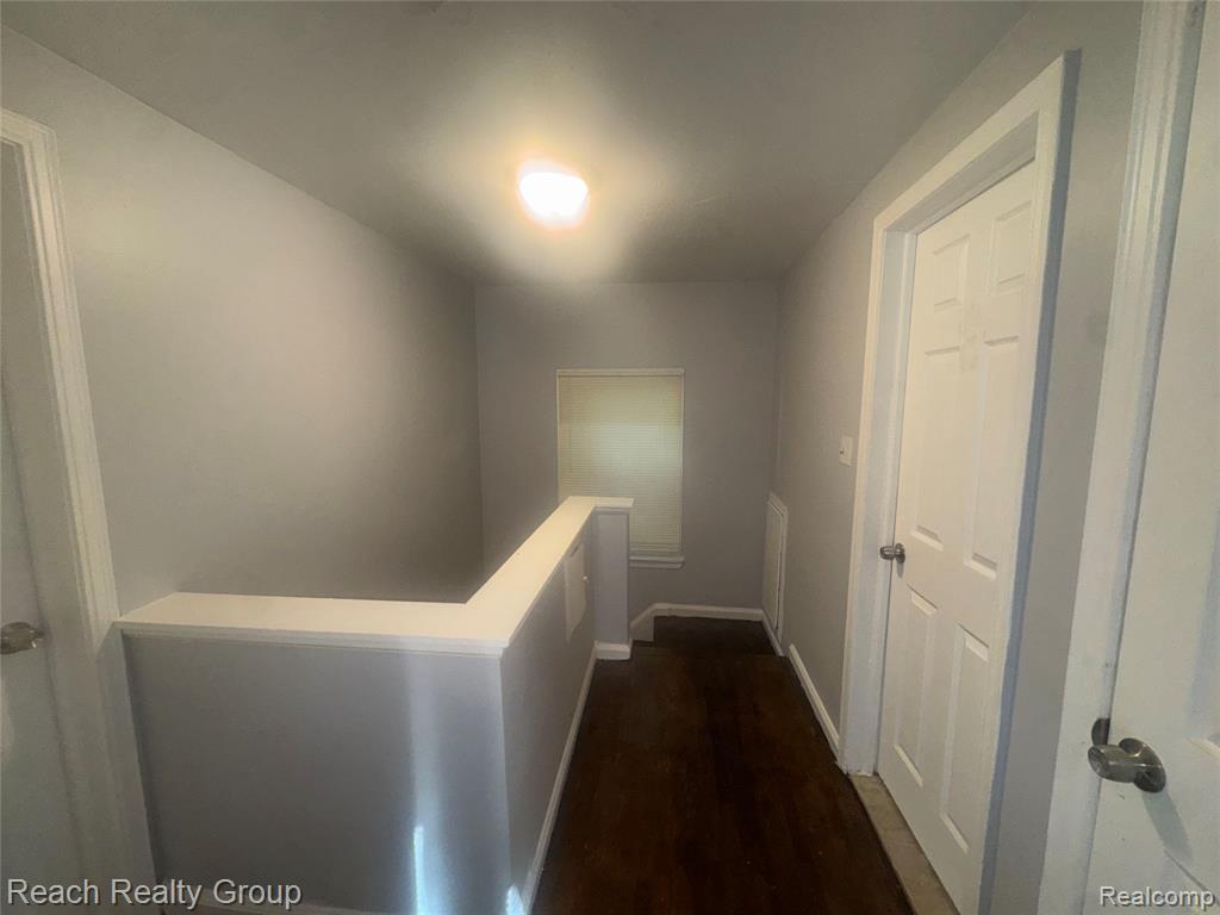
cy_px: 458
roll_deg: +0.2
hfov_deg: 102.1
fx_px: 493
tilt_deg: -6.9
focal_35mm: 14
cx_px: 610
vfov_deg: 85.7
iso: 100
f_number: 2.2
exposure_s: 1/60
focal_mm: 2.22
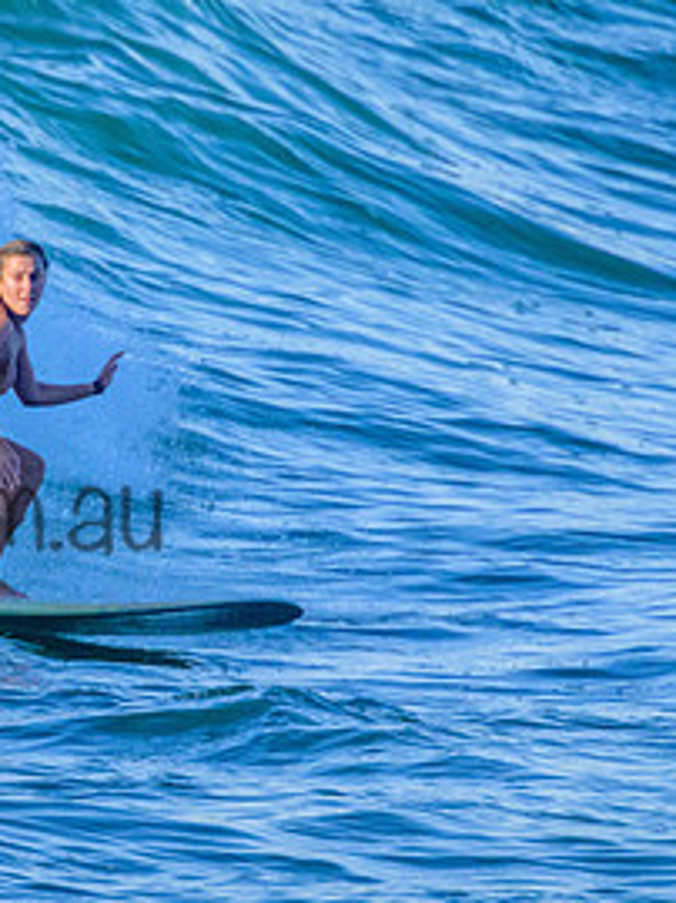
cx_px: 1
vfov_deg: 1.0
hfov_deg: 0.8
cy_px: 349
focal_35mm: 1979
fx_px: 51611
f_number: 11
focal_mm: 800
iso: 2000
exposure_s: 1/2000
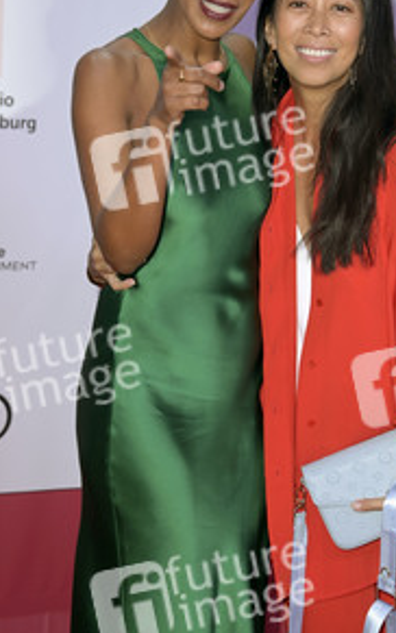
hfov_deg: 10.2
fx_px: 2226
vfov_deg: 16.2
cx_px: 265
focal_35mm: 129
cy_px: 268
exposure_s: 1/250
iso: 400
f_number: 5.6
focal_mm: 92
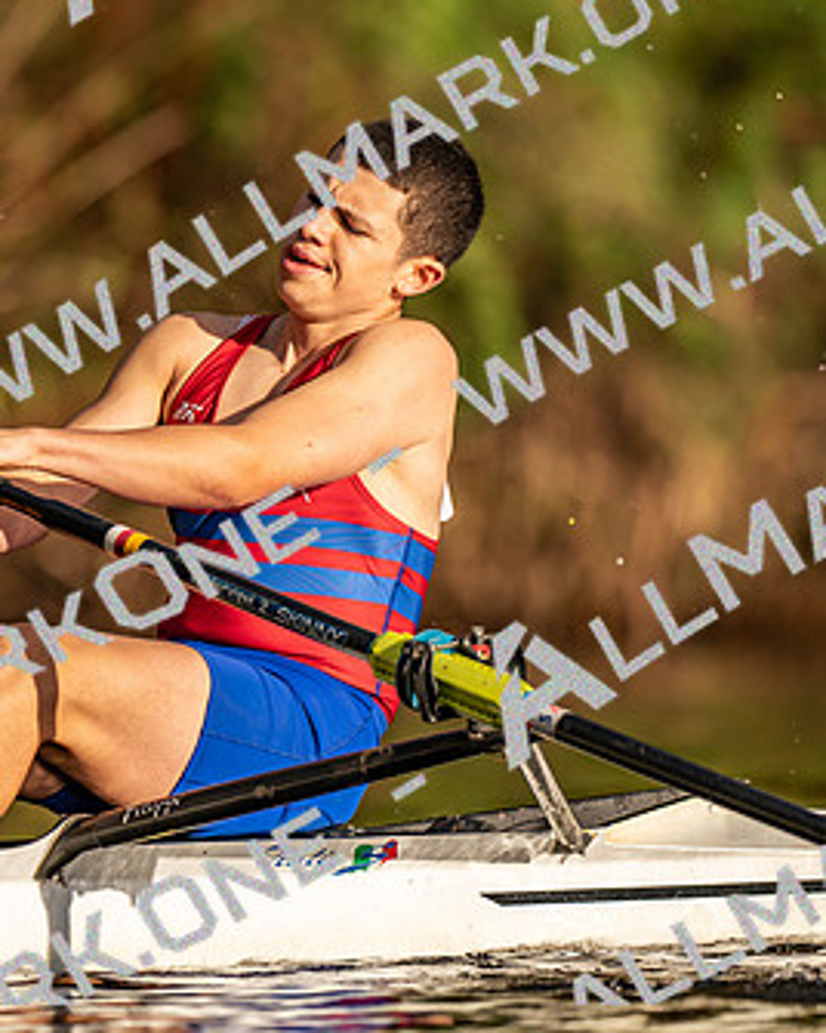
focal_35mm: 975
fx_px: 29794
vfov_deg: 2.0
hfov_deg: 1.6
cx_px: 228
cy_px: 476
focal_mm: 600
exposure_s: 1/2500
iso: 160
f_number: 4
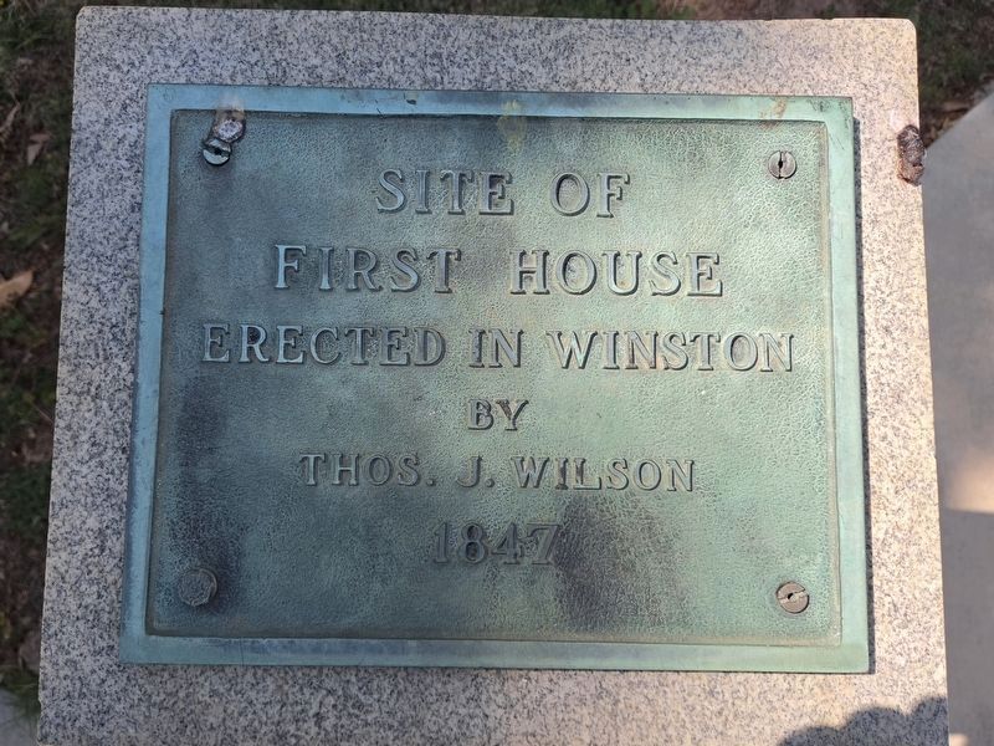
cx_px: 497
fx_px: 660
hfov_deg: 73.9
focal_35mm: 23
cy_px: 373
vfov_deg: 58.9
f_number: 1.8
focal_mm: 5.4
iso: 80
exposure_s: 1/2500
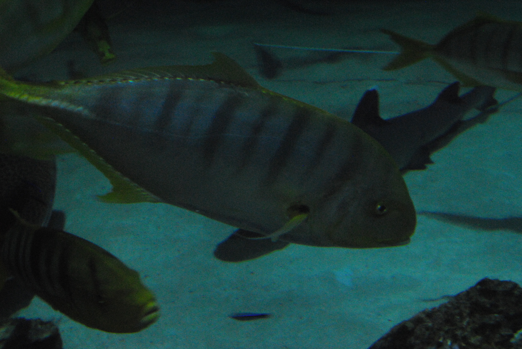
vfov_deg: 25.1
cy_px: 174
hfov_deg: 36.8
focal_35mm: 54
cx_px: 261
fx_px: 784
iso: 1600
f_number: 14
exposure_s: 1/25
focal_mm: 36
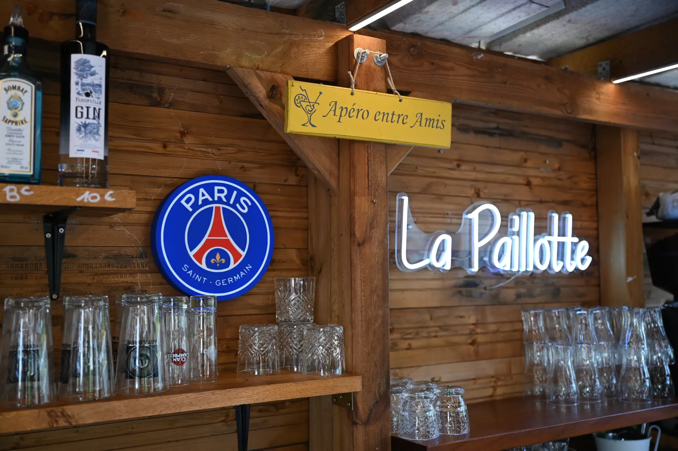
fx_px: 678
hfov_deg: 53.2
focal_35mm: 36
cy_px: 226
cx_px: 339
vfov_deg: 36.8
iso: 250
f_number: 2.8
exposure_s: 1/160
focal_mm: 36
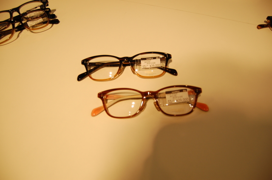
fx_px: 204
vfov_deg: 47.7
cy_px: 90
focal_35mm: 27
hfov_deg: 67.5
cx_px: 136
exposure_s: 1/60
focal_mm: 18
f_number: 3.5
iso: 200
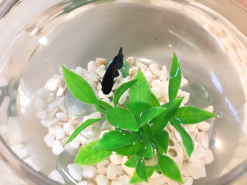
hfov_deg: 61.7
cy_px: 92
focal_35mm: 29
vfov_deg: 48.2
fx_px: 207
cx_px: 124
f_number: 2.2
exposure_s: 1/33
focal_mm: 4.15
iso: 100
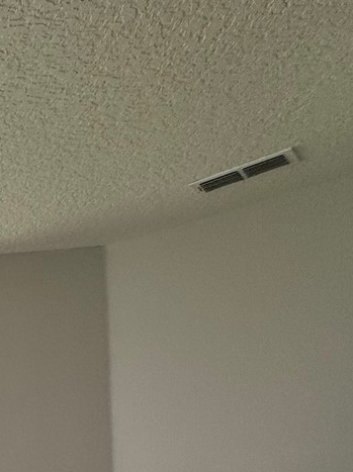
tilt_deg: -0.6
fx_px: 640
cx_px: -385
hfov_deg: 18.0
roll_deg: +1.5
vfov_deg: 34.4
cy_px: 530
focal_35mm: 47
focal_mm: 2.22
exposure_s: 1/120
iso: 50
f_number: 2.2
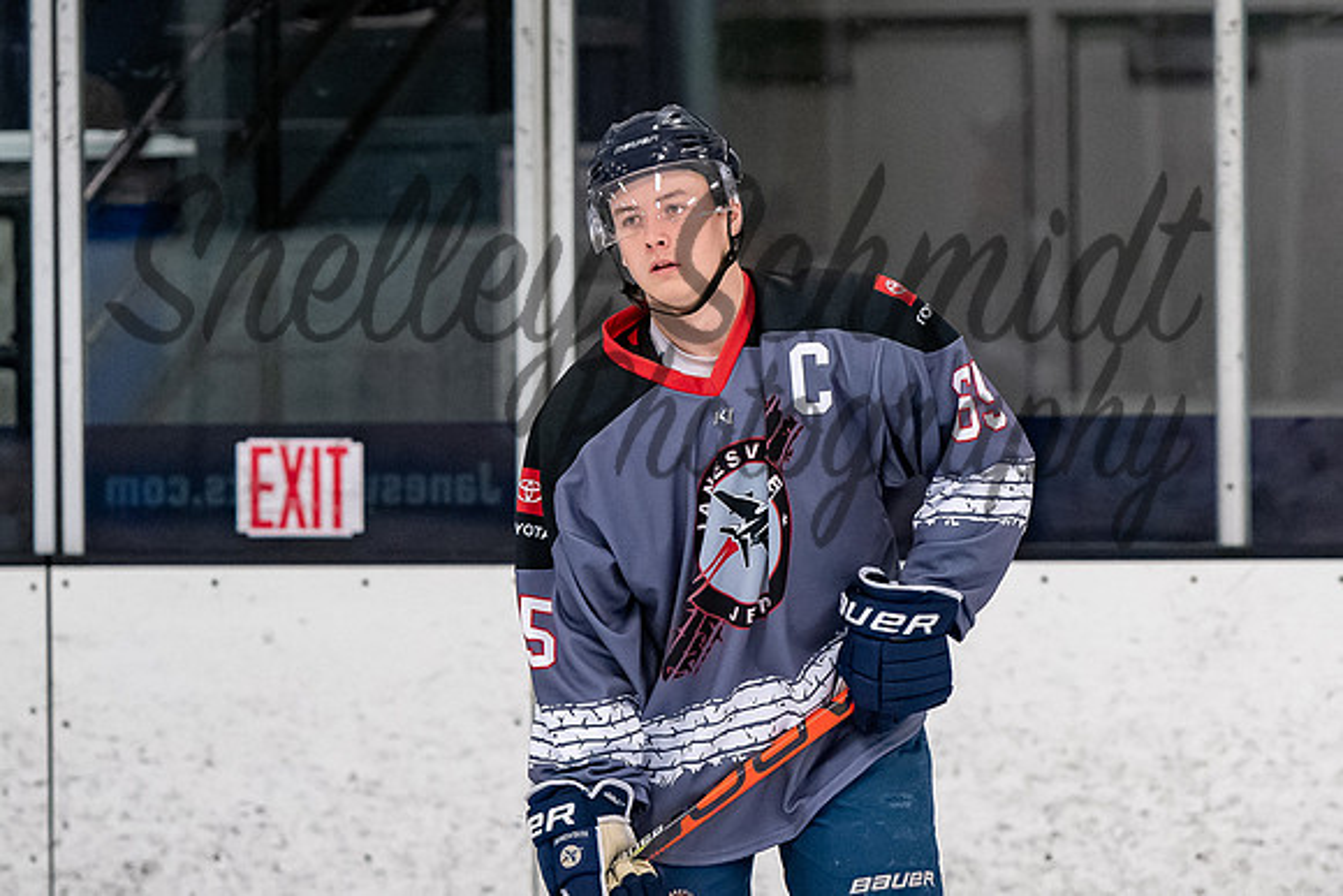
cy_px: 290
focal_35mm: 416
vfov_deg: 3.3
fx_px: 15520
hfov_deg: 5.0
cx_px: 706
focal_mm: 165
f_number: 3.2
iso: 2000
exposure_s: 1/800
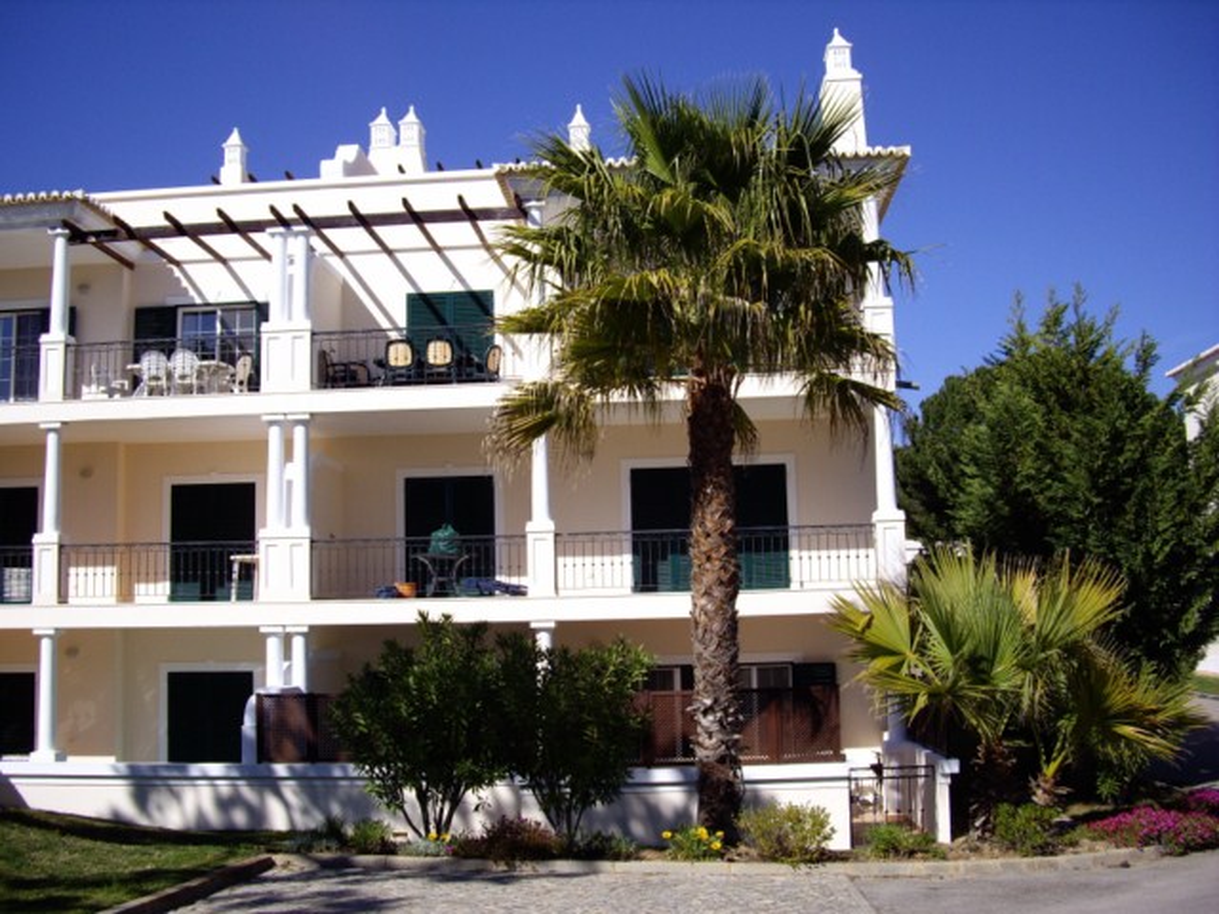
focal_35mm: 38
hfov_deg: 49.0
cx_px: 610
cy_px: 457
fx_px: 1338
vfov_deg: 37.7
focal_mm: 7.9
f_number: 8
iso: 100
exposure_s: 1/320
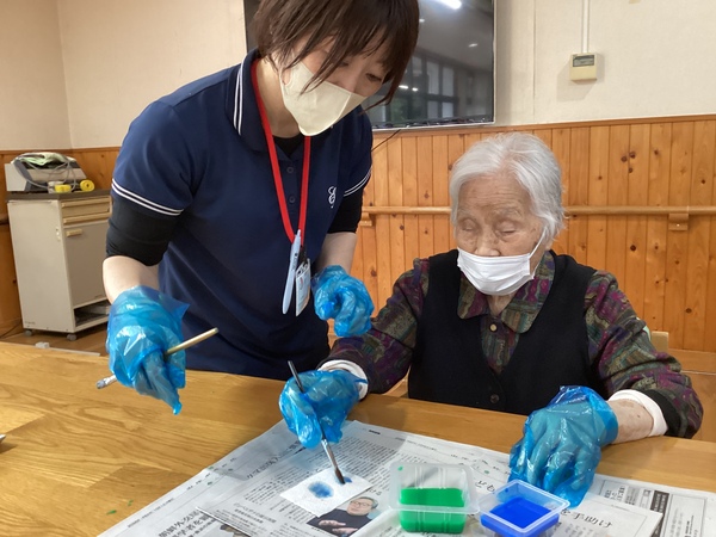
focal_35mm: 31
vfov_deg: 45.4
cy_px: 268
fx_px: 641
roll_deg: +2.6
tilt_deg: -9.4
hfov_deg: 58.4
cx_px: 358
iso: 320
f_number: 2.4
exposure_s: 1/33
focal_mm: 3.3
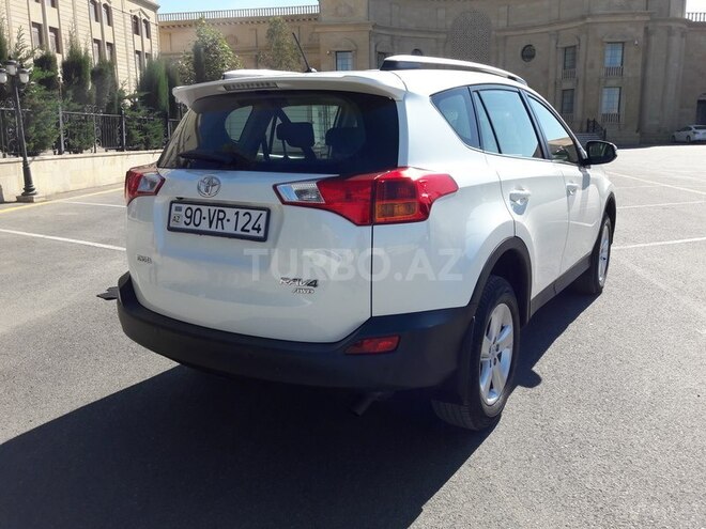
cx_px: 353
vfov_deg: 49.7
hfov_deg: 63.4
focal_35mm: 28
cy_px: 264
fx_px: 571
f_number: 1.9
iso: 40
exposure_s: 1/1200
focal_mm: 3.7
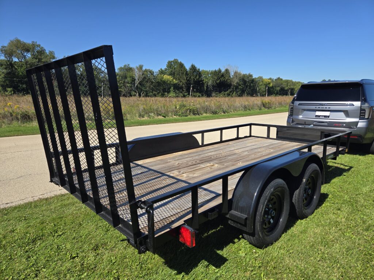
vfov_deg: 58.9
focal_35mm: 23
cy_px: 140
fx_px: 248
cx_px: 187
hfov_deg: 73.9
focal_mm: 5.4
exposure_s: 1/1775
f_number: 1.8
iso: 25
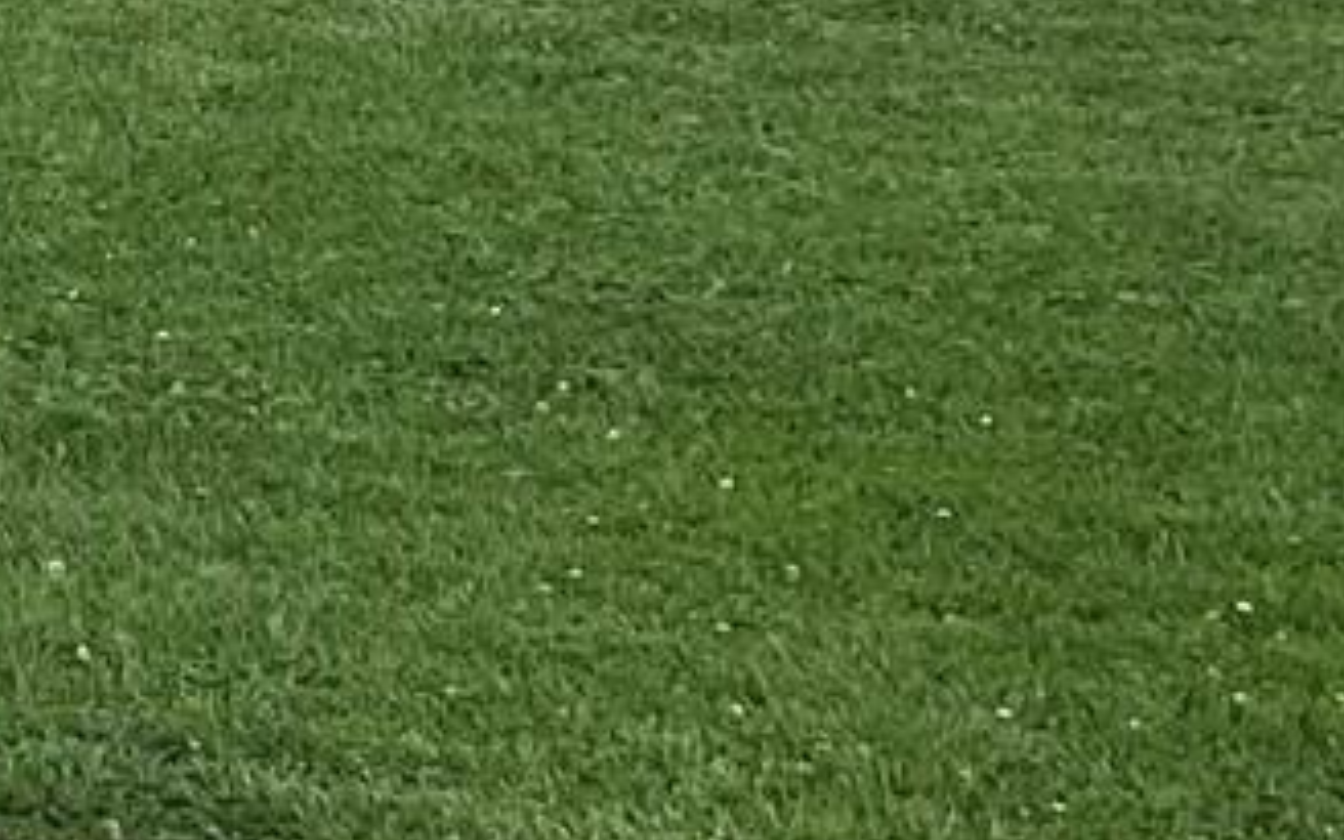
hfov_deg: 11.0
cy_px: -1139
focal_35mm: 172
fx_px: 6300
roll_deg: +0.7
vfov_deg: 7.2
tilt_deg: +0.2
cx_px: -1434
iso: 32
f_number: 1.8
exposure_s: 1/2105
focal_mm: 4.25
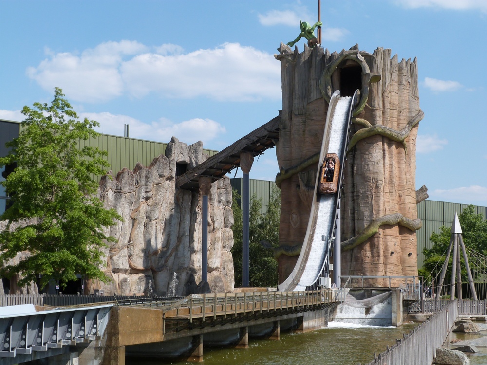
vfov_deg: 21.3
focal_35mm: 69
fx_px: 971
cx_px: 244
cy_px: 182
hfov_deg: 28.2
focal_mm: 12.4
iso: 100
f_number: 5.6
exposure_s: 1/500
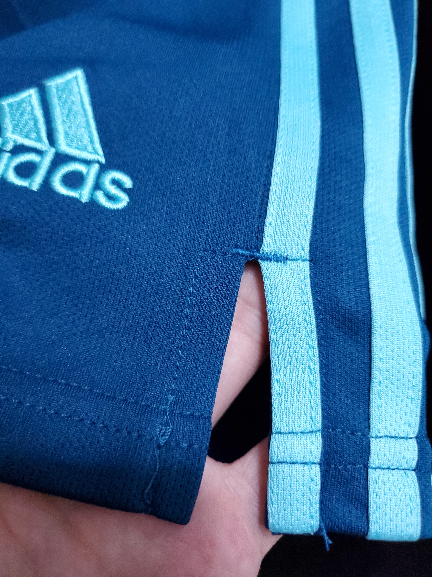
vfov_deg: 67.3
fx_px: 433
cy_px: 288
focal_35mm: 26
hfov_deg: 53.1
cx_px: 216
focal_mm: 4.3
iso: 500
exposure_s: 1/30
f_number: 1.5
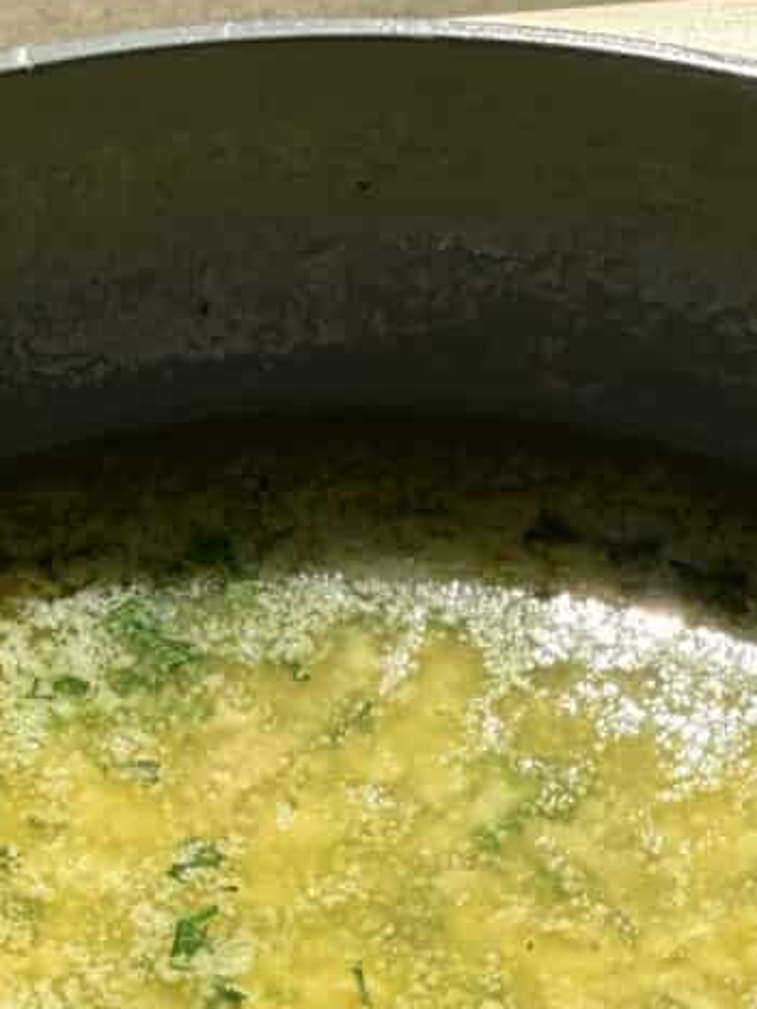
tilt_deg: -55.2
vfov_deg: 21.5
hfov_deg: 18.0
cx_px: 345
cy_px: 1319
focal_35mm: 82
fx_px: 2391
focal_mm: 2.22
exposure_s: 1/2222
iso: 50
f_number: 2.2
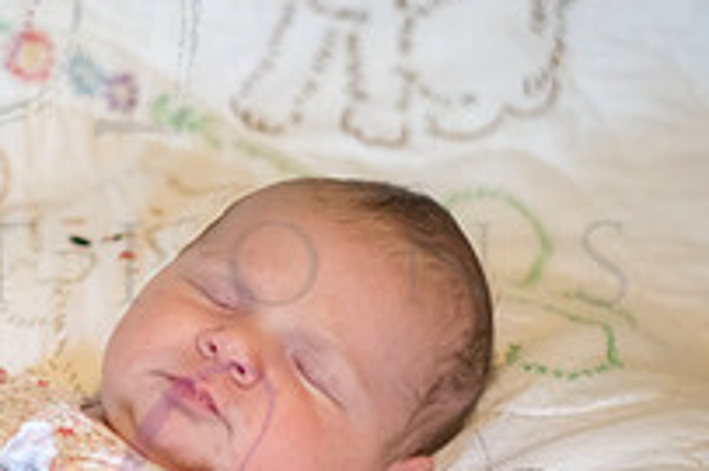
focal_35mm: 143
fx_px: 2814
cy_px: 434
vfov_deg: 9.5
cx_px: -10
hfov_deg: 14.1
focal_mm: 50
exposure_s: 1/100
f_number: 2.2
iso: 800
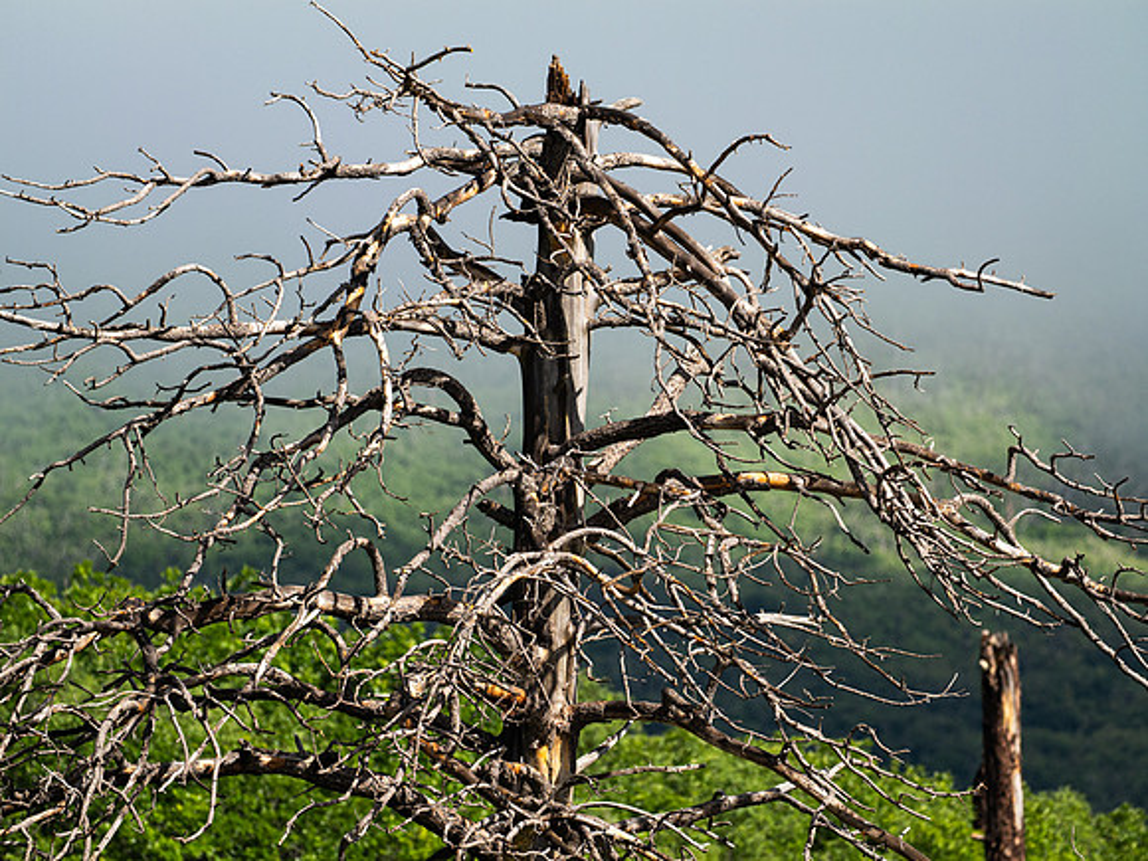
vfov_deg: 2.5
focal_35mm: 600
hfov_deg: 3.3
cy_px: 430
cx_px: 574
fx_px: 19898
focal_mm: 300
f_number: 4
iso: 125
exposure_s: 1/1600
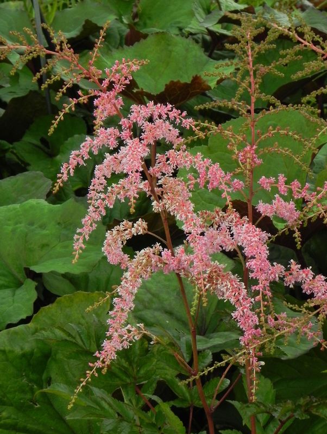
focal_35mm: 144
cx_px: 164
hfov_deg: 10.3
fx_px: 1810
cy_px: 217
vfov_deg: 13.7
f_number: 8
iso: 160
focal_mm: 25.7
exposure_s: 1/80
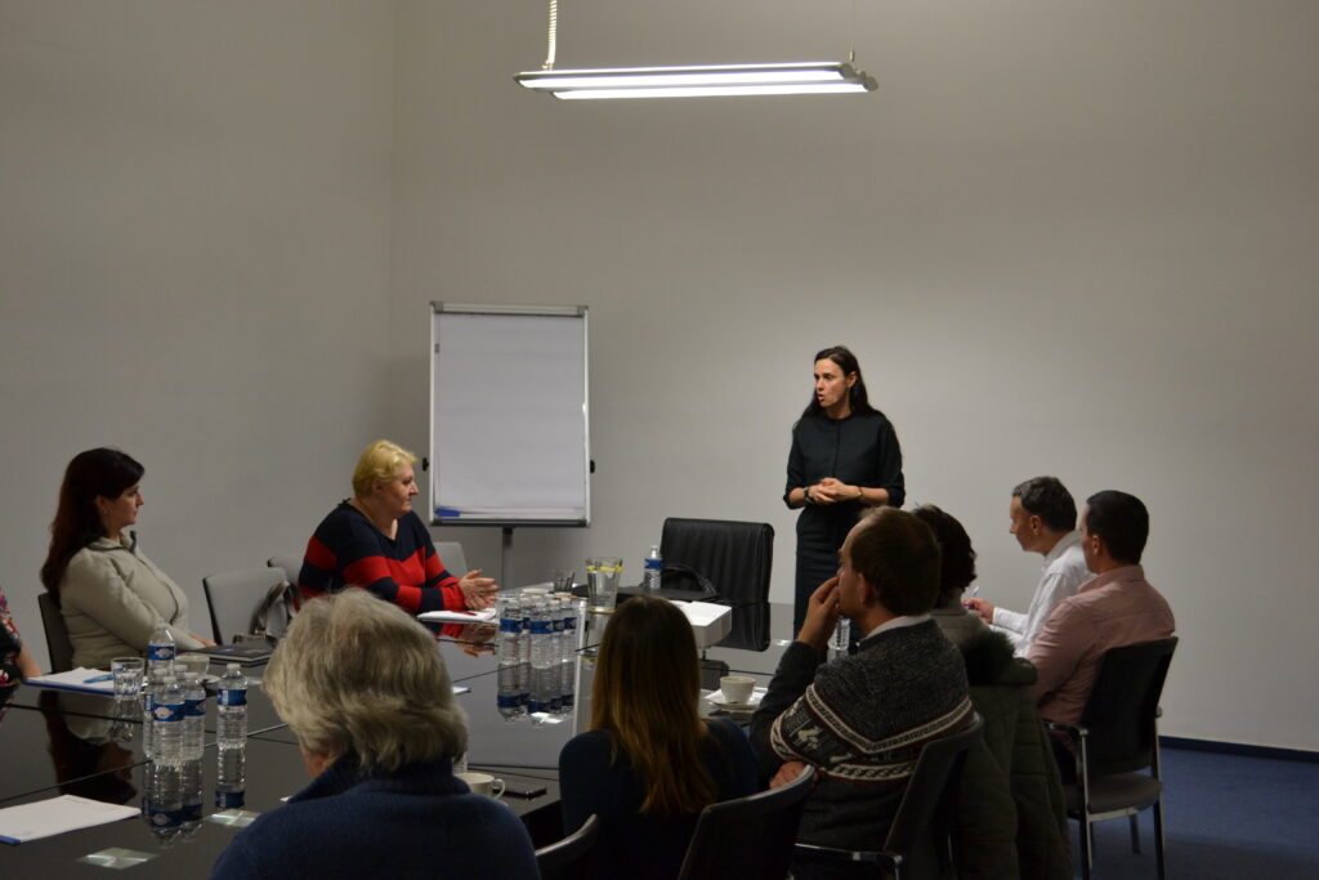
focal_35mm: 51
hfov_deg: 38.9
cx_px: 660
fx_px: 1869
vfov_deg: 26.5
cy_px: 440
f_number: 5
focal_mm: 34
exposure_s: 1/15
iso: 560
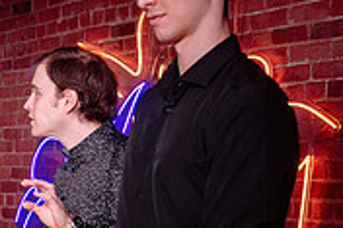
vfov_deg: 9.9
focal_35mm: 137
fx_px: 1304
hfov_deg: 14.2
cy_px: 256
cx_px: -132
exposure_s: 1/80
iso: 800
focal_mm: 38
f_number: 4
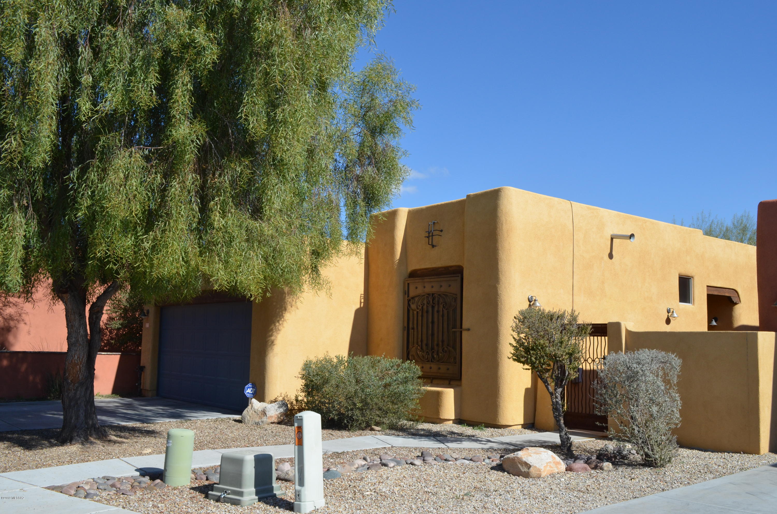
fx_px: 711
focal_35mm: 33
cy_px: 257
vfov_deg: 39.8
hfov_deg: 57.3
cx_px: 388
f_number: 11
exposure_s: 1/500
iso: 400
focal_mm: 22
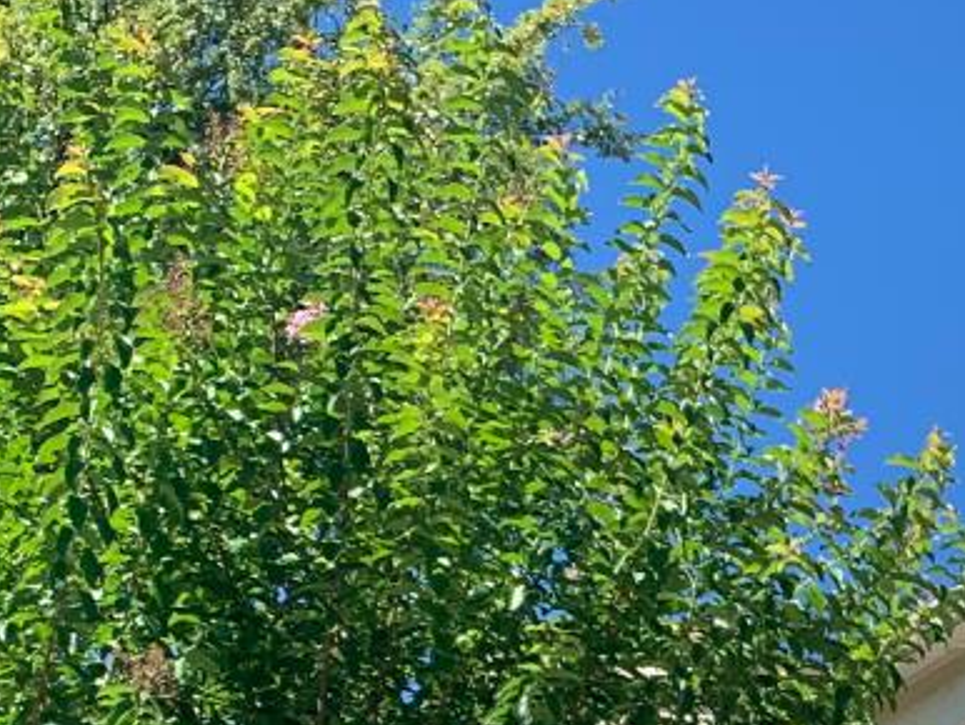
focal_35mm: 101
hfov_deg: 18.3
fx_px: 2817
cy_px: 1274
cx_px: 1212
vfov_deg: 13.3
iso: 25
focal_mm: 4.25
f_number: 1.8
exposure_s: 1/1779
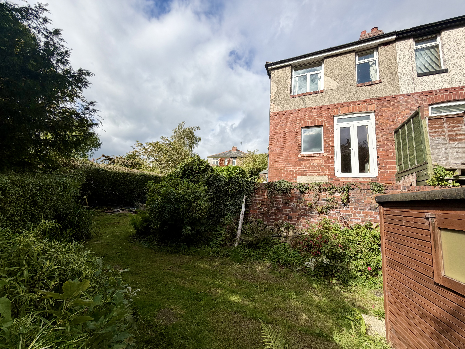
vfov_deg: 85.7
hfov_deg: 102.1
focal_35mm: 14
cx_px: 232
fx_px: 188
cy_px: 174
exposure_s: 1/914
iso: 20
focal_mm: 2.22
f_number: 2.2
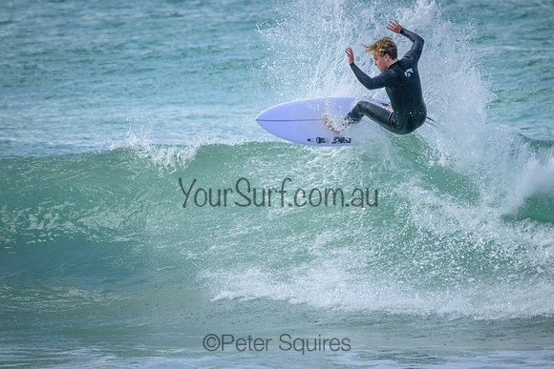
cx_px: 277
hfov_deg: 2.6
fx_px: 12313
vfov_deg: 1.7
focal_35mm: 800
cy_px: 184
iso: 4000
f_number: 11
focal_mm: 800
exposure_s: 1/1250
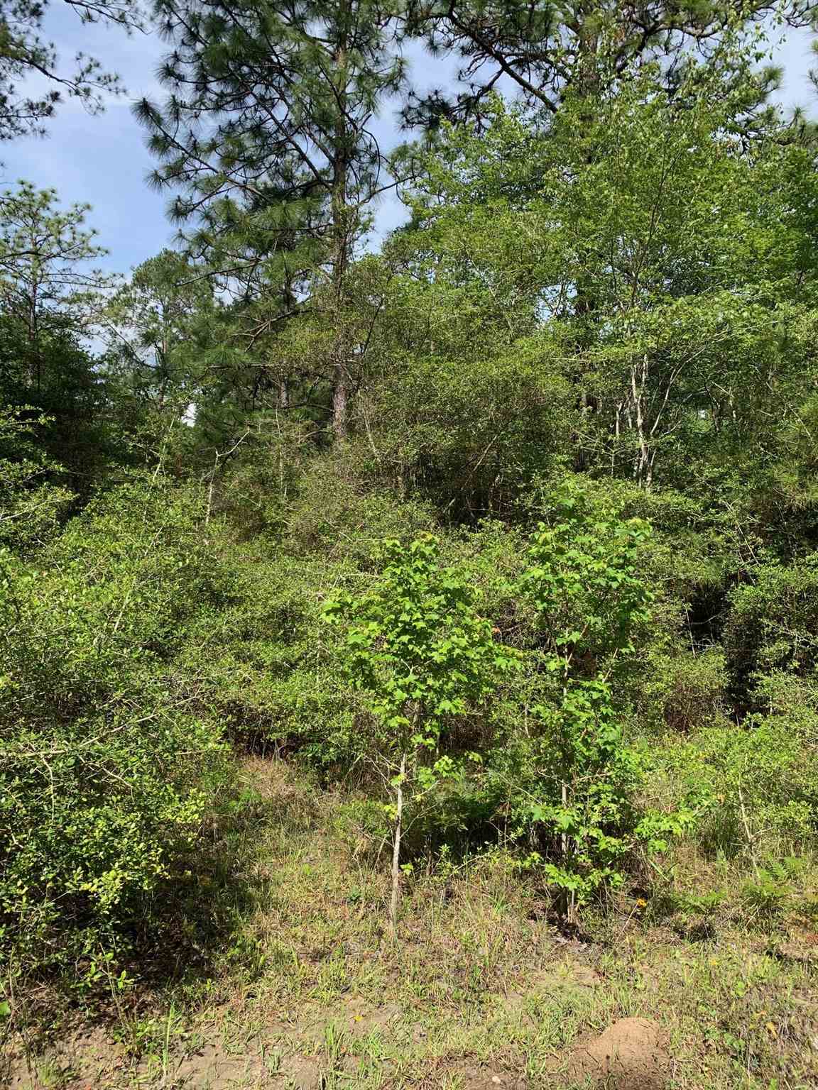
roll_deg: -0.9
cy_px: 545
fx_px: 819
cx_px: 409
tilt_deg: +4.2
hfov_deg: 53.1
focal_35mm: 26
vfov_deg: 67.3
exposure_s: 1/1043
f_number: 1.8
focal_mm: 4.25
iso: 25
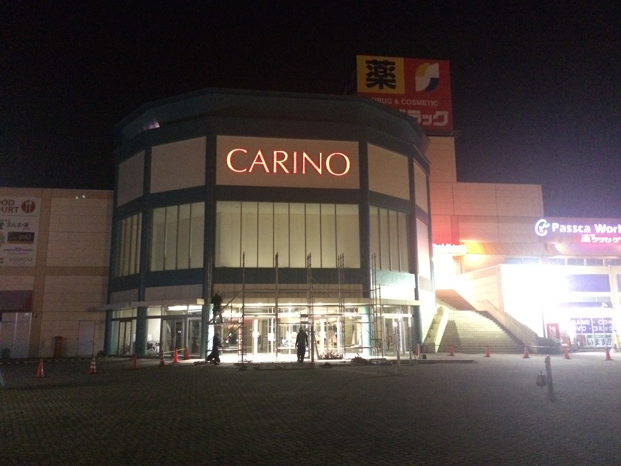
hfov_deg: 61.7
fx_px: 520
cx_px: 310
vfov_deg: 48.2
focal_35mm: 29
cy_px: 233
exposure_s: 1/15
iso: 800
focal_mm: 4.15
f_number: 2.2
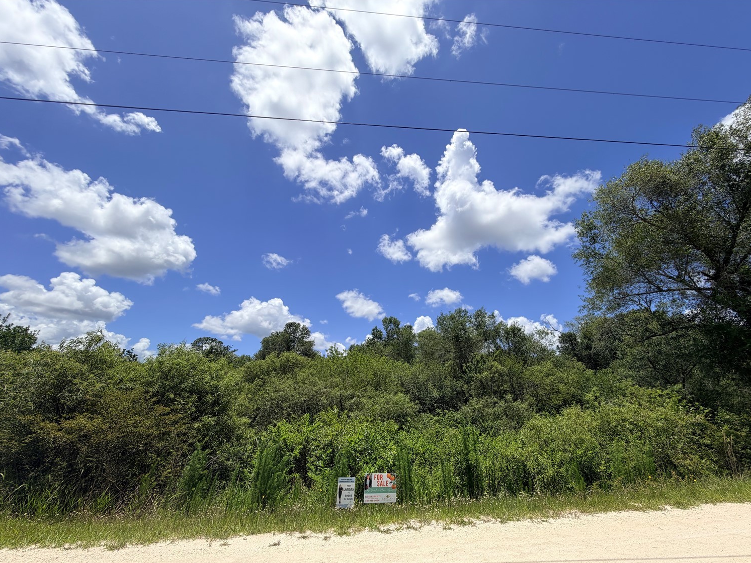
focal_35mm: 15
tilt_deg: +19.9
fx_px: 325
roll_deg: -0.8
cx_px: 392
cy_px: 300
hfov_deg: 98.1
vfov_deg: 81.6
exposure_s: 1/1431
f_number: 2.2
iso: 20
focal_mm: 2.22
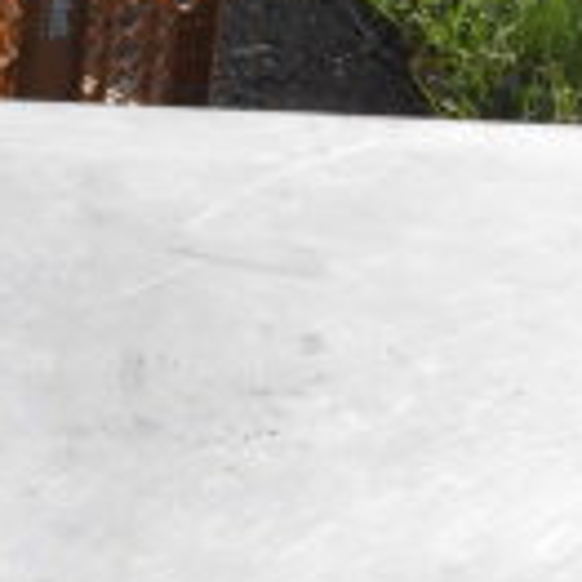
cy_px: 518
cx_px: 995
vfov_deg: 11.3
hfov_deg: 10.7
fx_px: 2929
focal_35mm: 154
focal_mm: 26
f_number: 25
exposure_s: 1/2500
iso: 6400
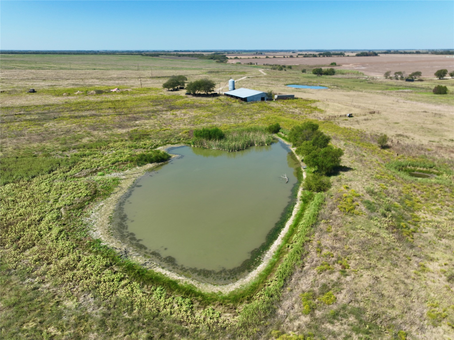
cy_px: 170
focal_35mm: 24
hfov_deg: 71.6
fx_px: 315
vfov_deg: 56.8
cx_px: 227
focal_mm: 12.29
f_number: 2.8
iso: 100
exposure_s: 1/1600
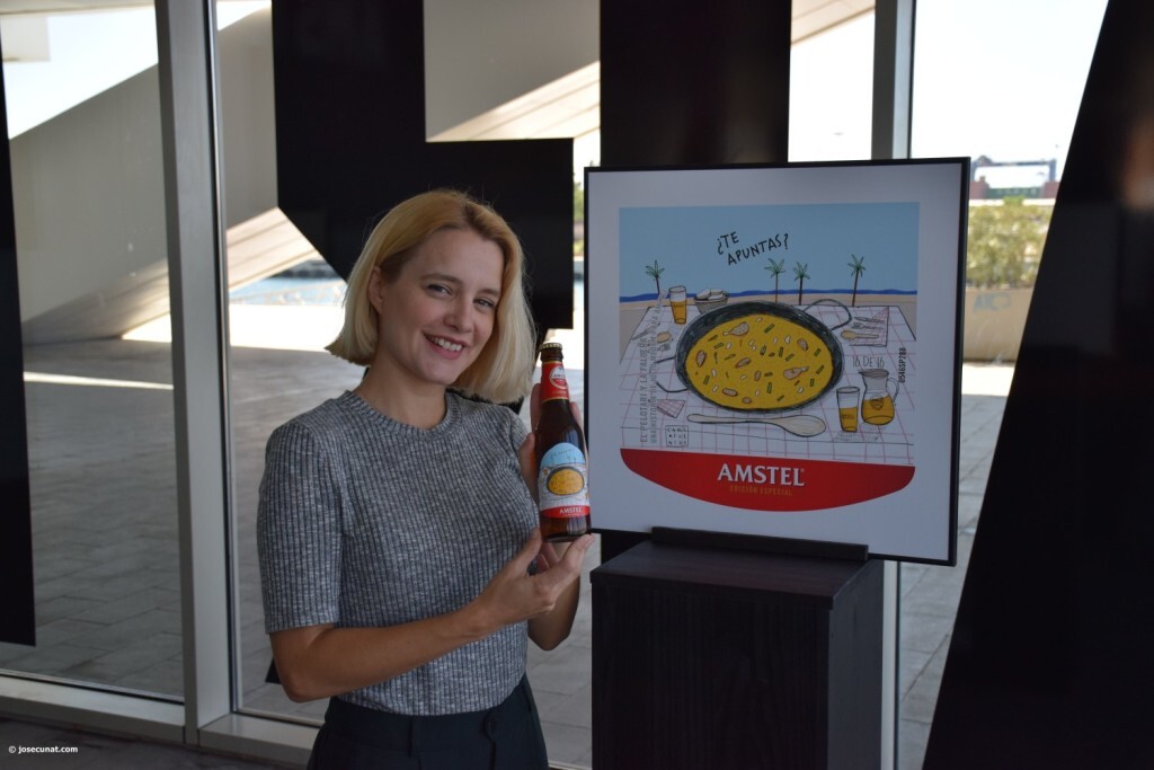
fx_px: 1298
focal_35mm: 40
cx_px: 577
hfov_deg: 47.9
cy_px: 385
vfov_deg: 33.0
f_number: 4
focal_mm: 27
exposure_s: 1/1000
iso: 640
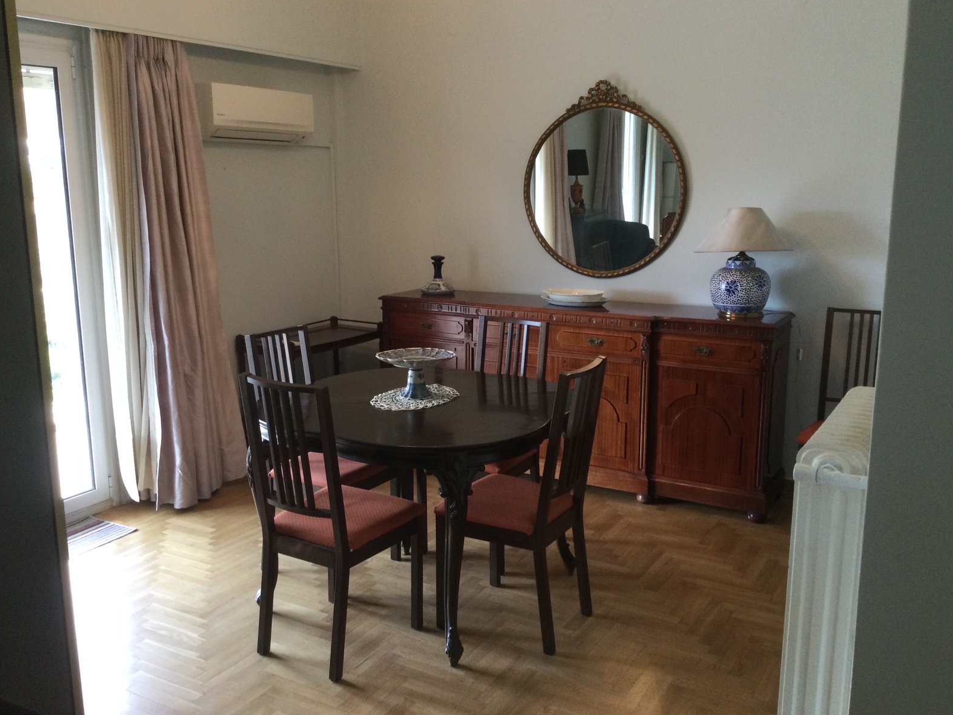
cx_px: 474
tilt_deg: -10.4
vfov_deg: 44.2
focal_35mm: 32
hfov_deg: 56.8
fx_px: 881
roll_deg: +0.7
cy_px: 353
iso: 100
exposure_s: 1/33
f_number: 2.4
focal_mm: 3.3
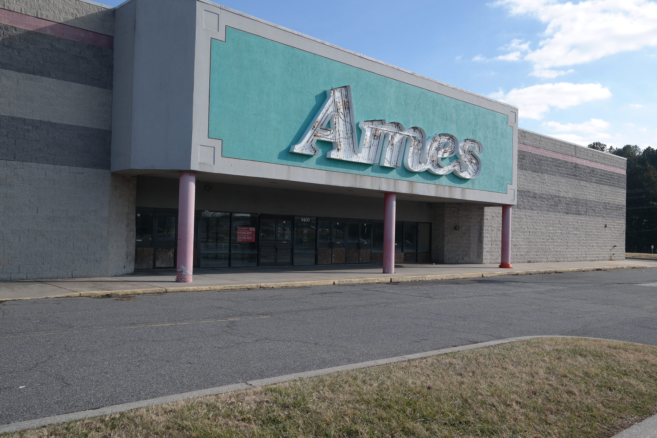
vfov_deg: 43.6
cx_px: 328
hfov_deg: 61.9
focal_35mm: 30
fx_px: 547
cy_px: 219
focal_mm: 20
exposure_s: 1/250
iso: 100
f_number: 6.3
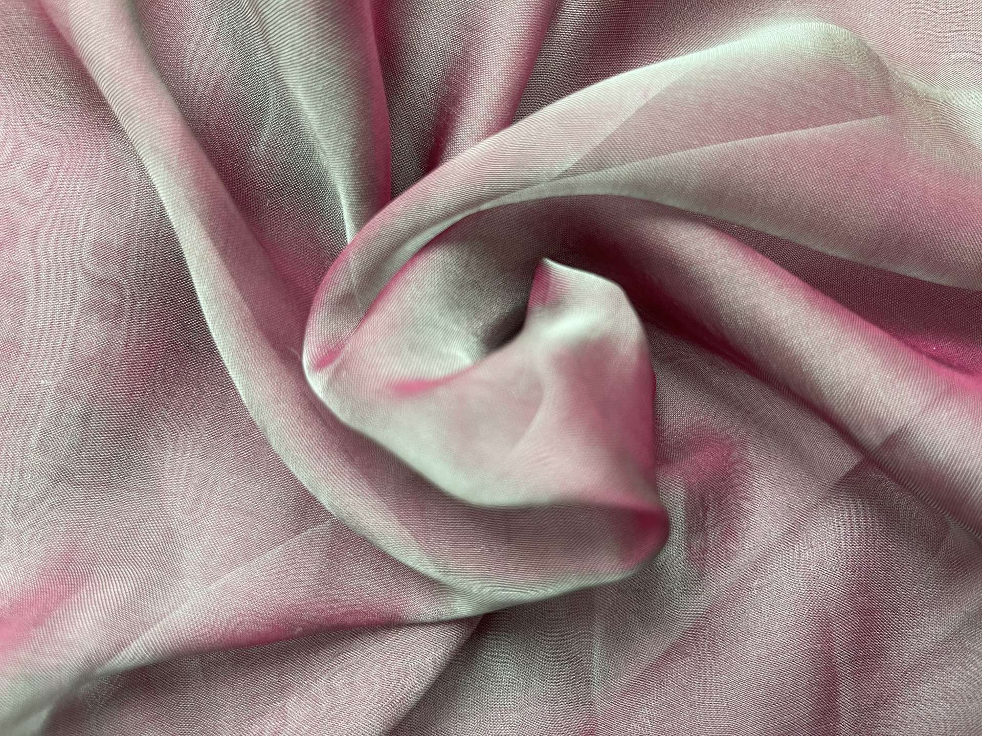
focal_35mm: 26
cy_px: 368
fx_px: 737
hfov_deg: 67.3
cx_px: 491
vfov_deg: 53.0
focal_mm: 5.1
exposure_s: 1/60
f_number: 1.6
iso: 100
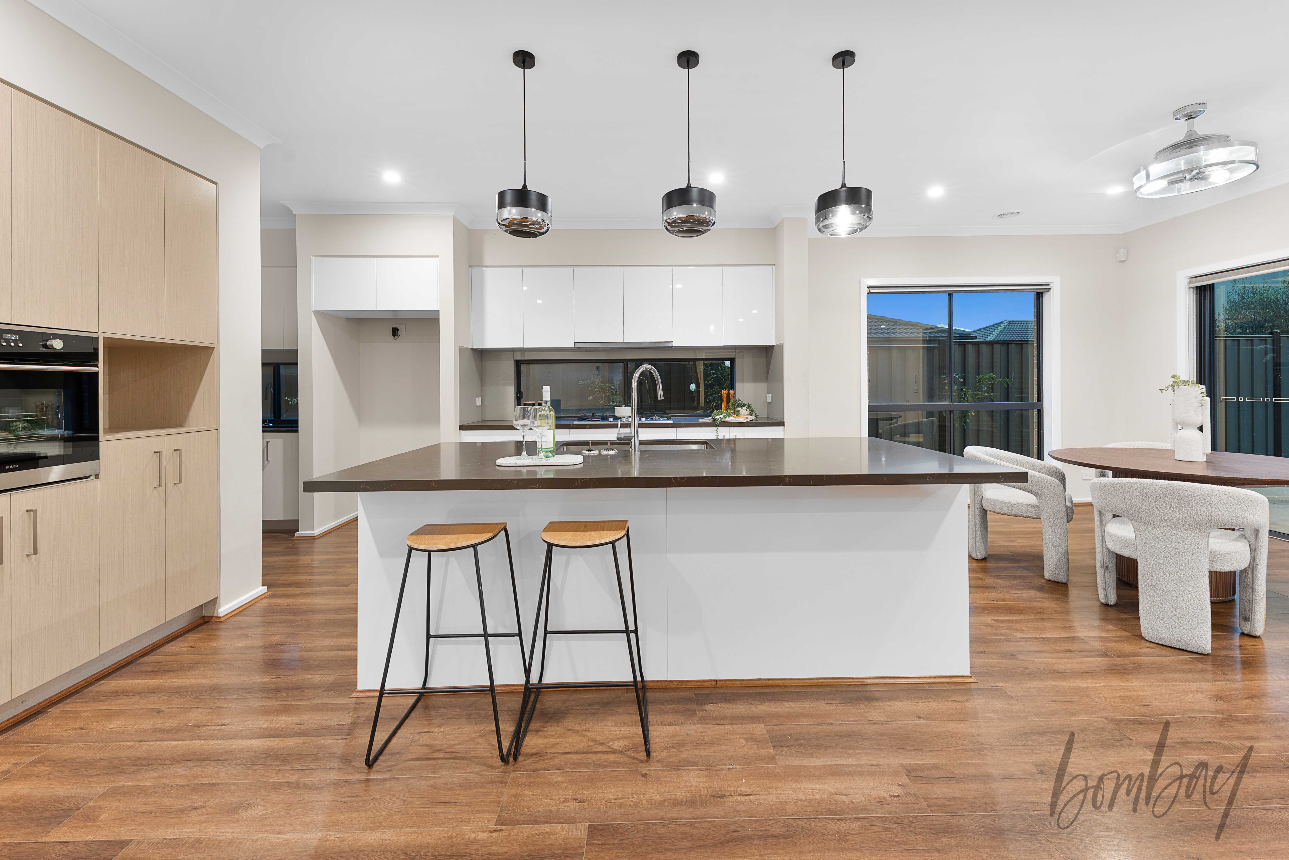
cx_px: 644
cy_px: 430
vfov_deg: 85.4
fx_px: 465
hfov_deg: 108.3
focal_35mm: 13
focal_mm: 13
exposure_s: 1
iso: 100
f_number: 8
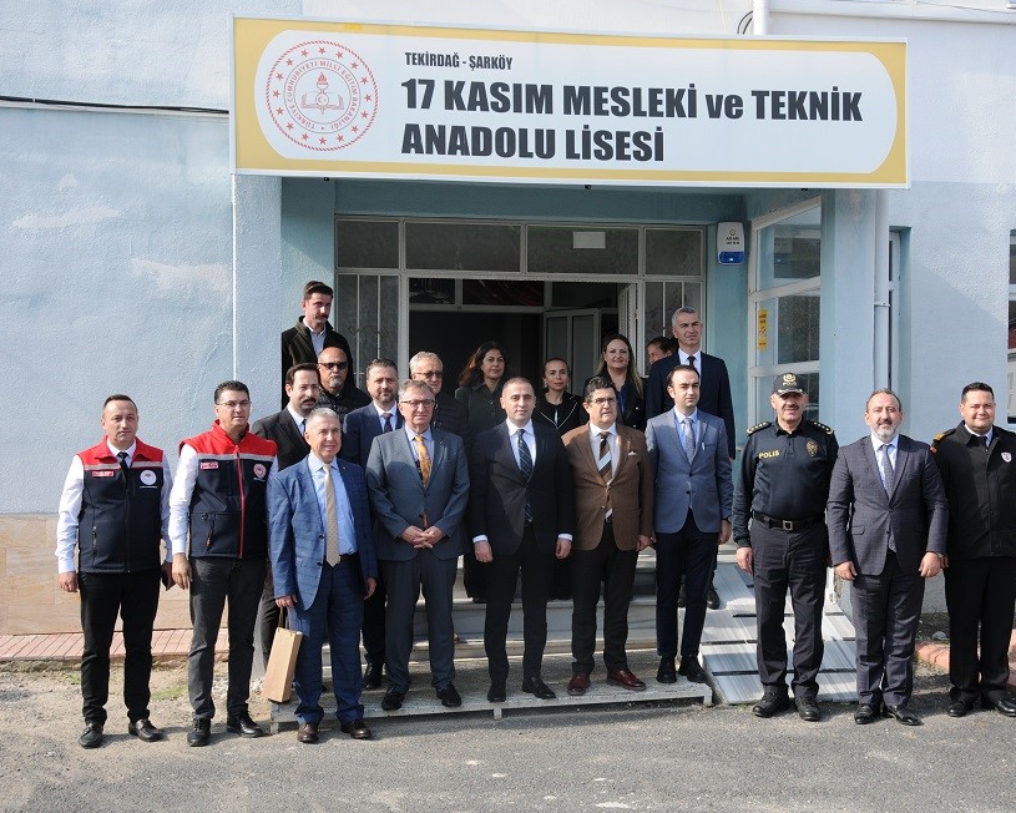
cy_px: 402
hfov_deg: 39.8
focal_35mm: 47
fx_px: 1400
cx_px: 567
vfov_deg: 32.4
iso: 200
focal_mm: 27
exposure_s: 1/320
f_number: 7.1
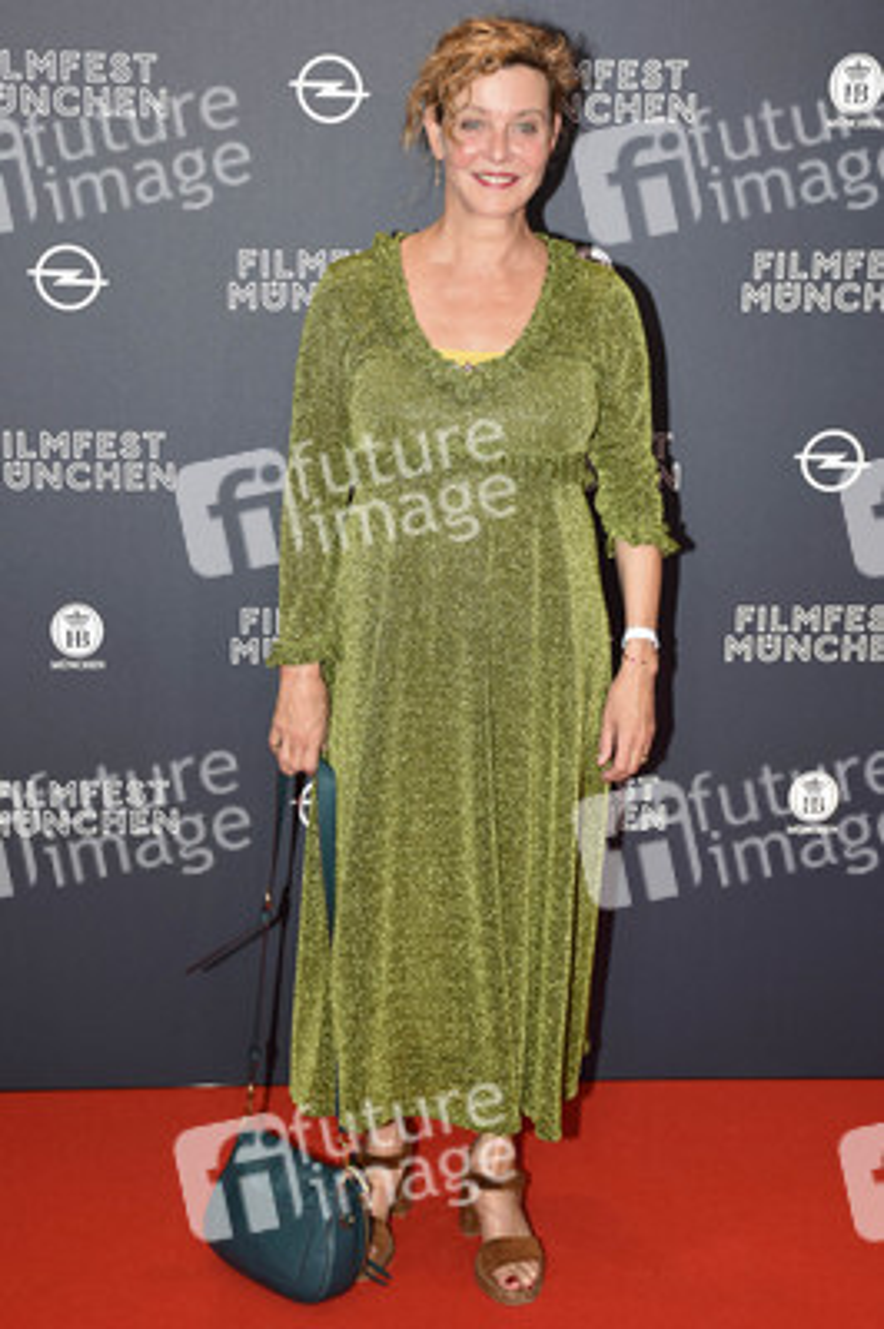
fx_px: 2103
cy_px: 664
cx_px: 442
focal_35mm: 57
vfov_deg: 35.1
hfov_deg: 23.7
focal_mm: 38
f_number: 4.5
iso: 500
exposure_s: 1/160
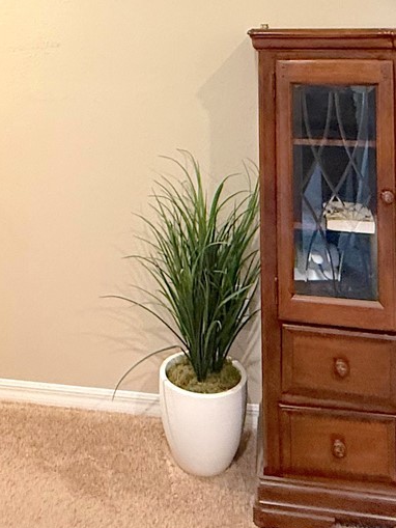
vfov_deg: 38.7
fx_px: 671
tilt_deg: +0.8
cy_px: 17
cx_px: 147
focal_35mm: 44
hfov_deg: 32.7
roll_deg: -0.2
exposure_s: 1/60
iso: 320
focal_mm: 2.22
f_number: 2.2
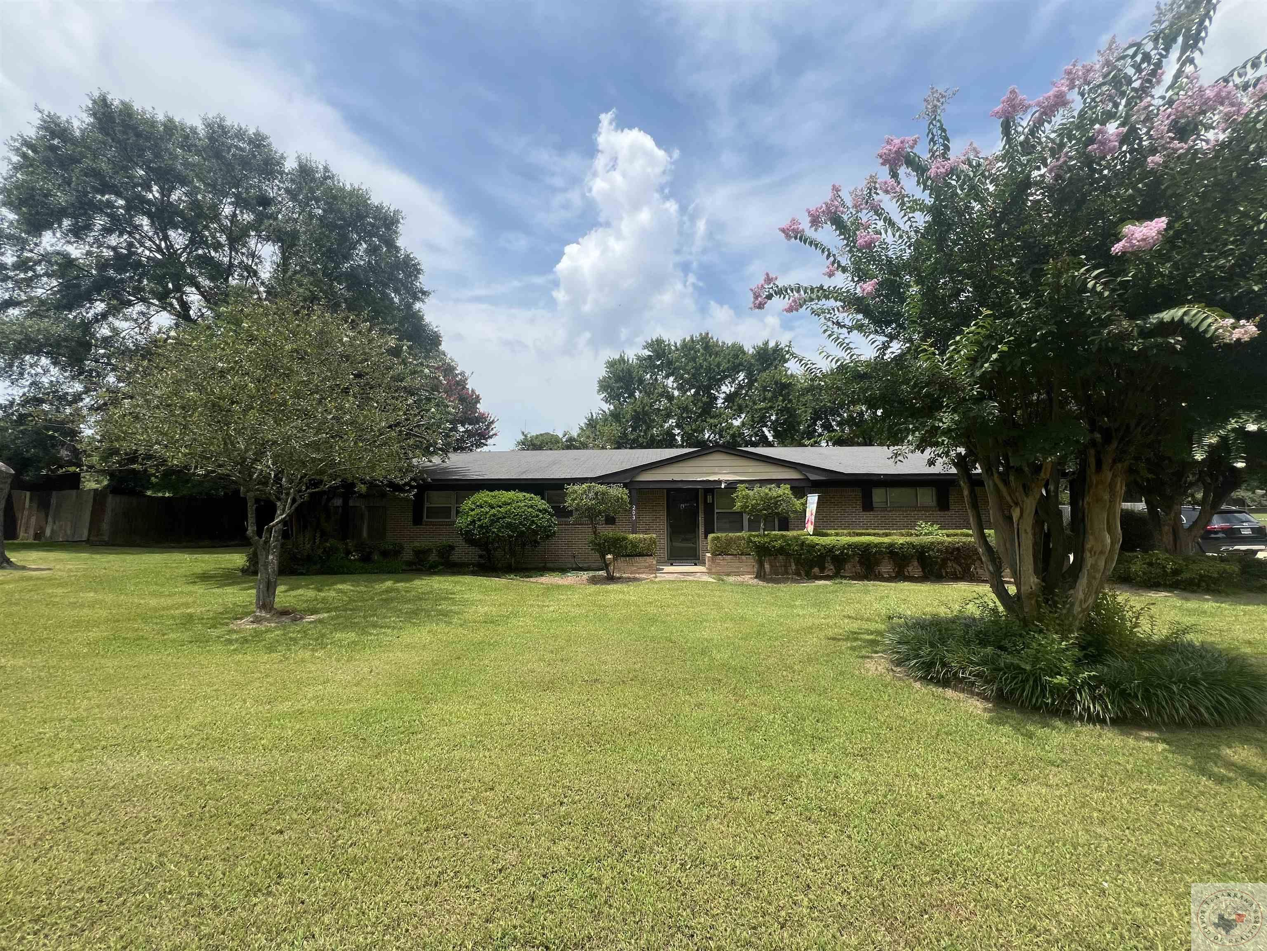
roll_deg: +0.0
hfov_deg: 106.2
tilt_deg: +3.8
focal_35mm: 13
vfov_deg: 89.9
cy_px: 476
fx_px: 476
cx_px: 634
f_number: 1.8
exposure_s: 1/1698
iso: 32
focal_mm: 1.57
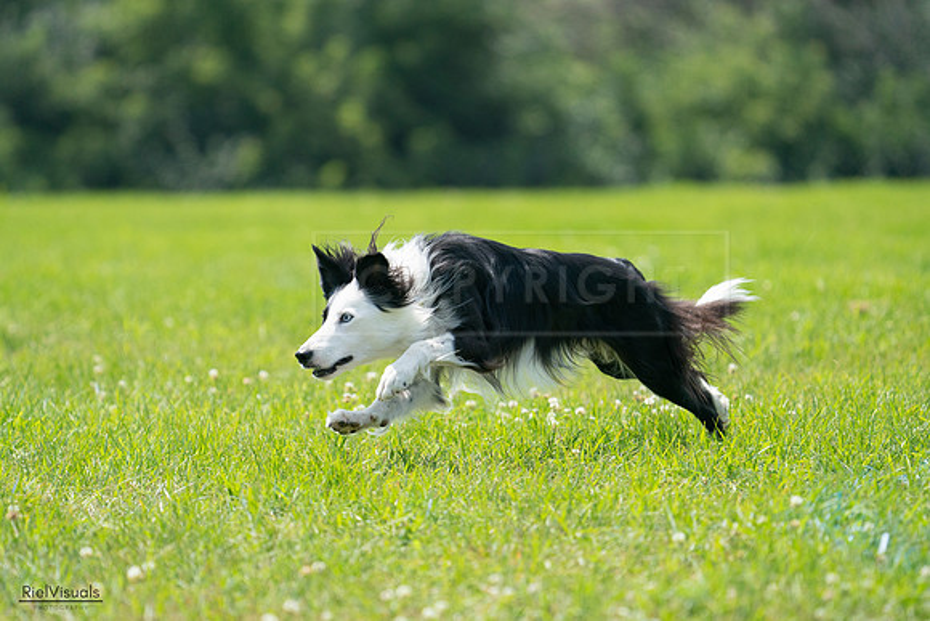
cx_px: 465
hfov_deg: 6.0
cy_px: 310
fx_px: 8811
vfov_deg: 4.0
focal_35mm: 341
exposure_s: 1/4000
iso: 1250
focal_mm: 341
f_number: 6.3
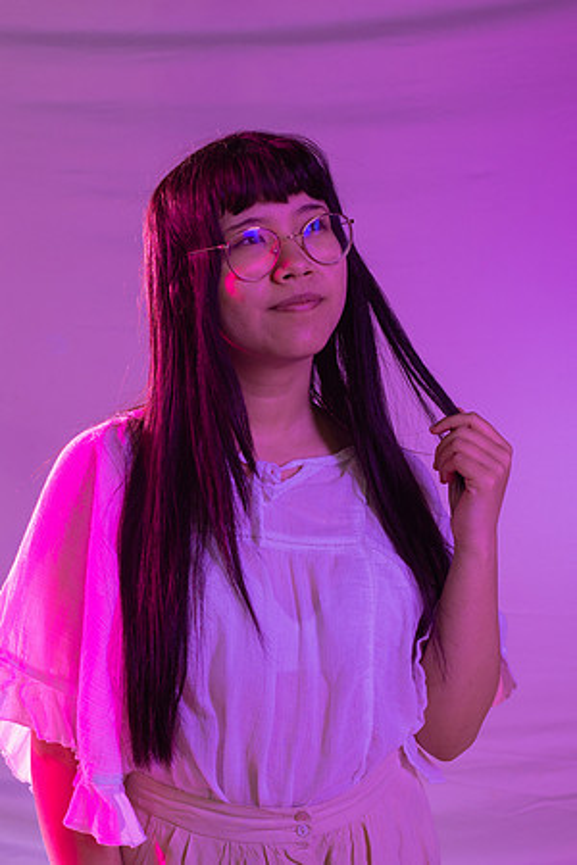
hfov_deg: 26.0
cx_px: 288
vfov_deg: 38.2
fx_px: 1250
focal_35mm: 52
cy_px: 432
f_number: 6.3
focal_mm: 35
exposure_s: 1/200
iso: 250
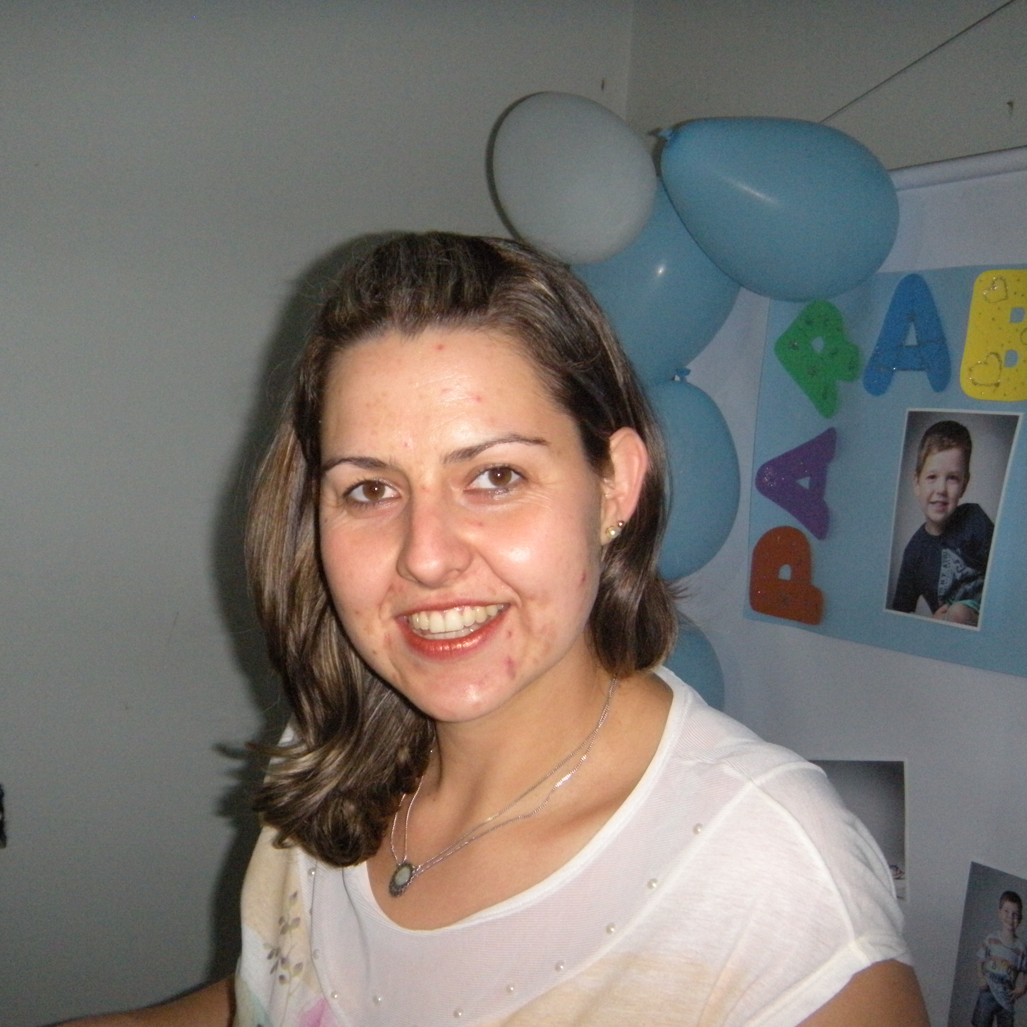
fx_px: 1410
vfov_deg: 40.0
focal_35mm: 42
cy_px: 509
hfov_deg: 40.0
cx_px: 485
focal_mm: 5.9
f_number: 3.8
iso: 400
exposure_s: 1/60
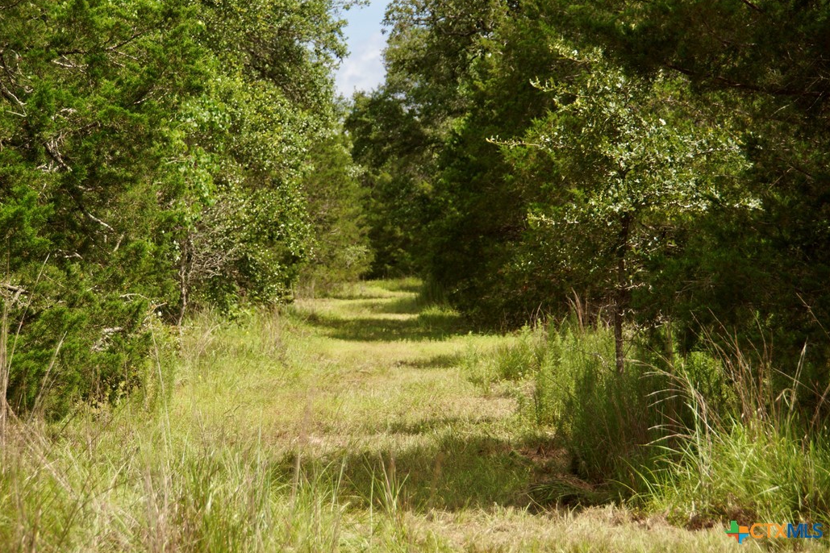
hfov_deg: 15.2
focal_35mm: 135
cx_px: 404
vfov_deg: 10.2
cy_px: 268
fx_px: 3101
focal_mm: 85
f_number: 5.6
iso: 200
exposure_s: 1/800
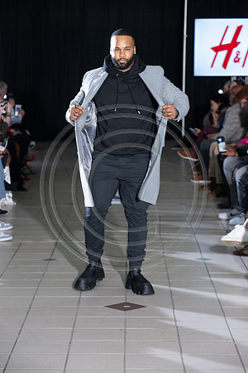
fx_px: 1157
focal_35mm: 112
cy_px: 186
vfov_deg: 18.3
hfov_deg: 12.2
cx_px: 124
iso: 1250
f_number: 5.6
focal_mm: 112
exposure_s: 1/125
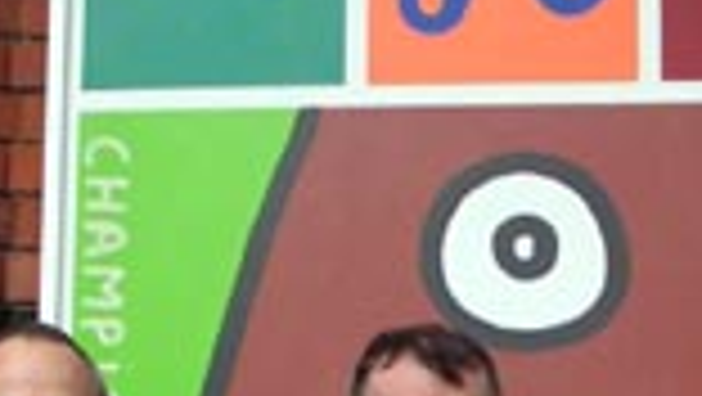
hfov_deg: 13.5
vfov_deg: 7.7
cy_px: 398
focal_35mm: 158
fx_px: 2943
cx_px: 549
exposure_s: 1/400
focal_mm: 6.8
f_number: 2.8
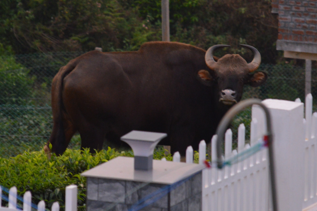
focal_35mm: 529
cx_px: 117
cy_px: 75
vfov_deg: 2.6
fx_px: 4654
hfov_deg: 3.9
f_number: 5.6
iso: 1100
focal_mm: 200
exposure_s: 1/125
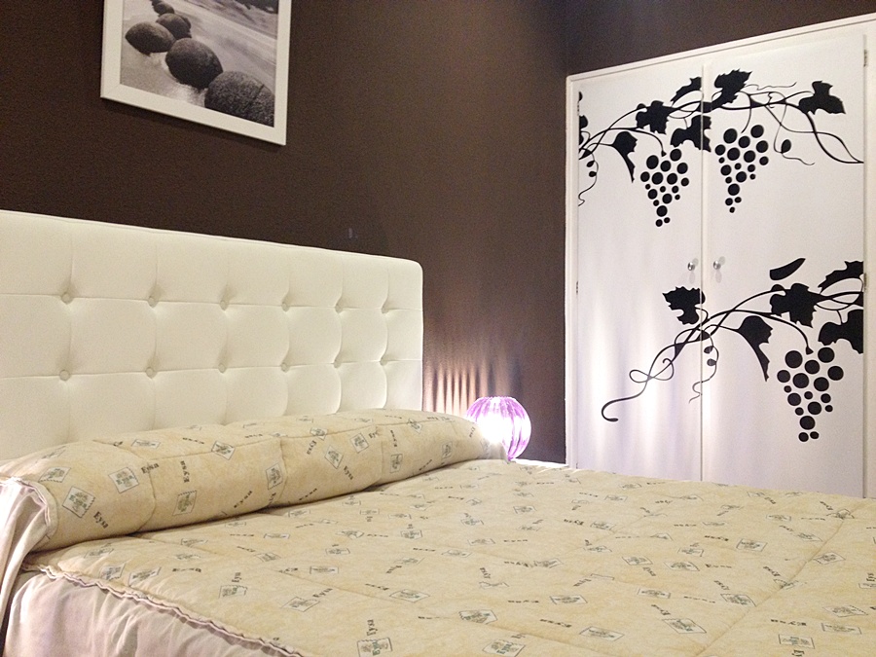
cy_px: 328
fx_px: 886
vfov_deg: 40.7
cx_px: 438
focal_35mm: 35
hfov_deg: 52.6
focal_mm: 4.28
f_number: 2.4
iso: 160
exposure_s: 1/20
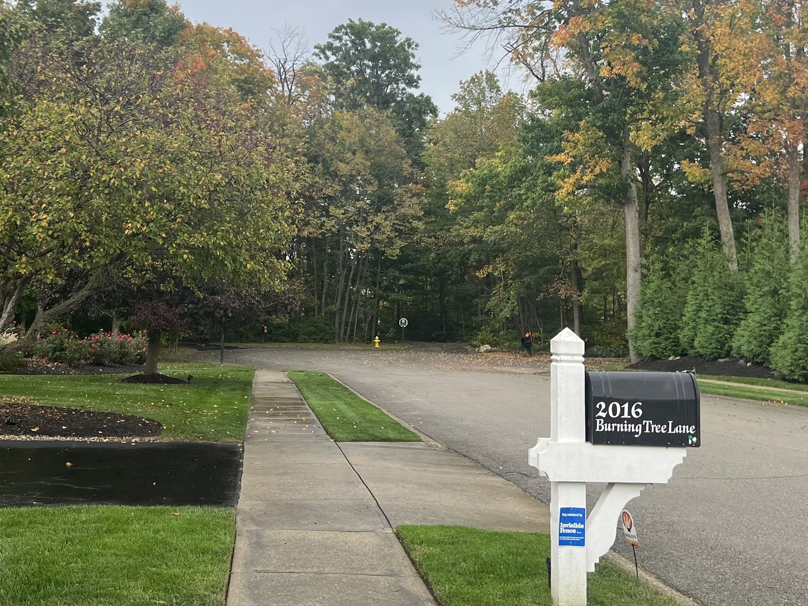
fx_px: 1050
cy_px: 144
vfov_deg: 31.5
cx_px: 369
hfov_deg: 42.0
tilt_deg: +9.1
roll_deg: +1.0
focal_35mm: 45
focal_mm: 5.7
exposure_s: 1/924
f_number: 1.5
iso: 50
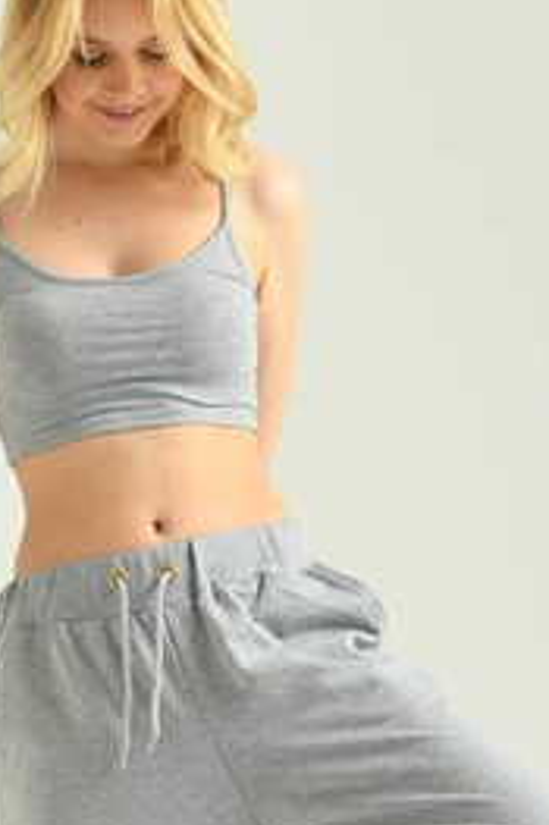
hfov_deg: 6.4
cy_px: 866
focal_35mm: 214
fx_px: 4901
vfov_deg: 9.5
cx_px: 213
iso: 125
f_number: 5.6
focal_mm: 75
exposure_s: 1/160
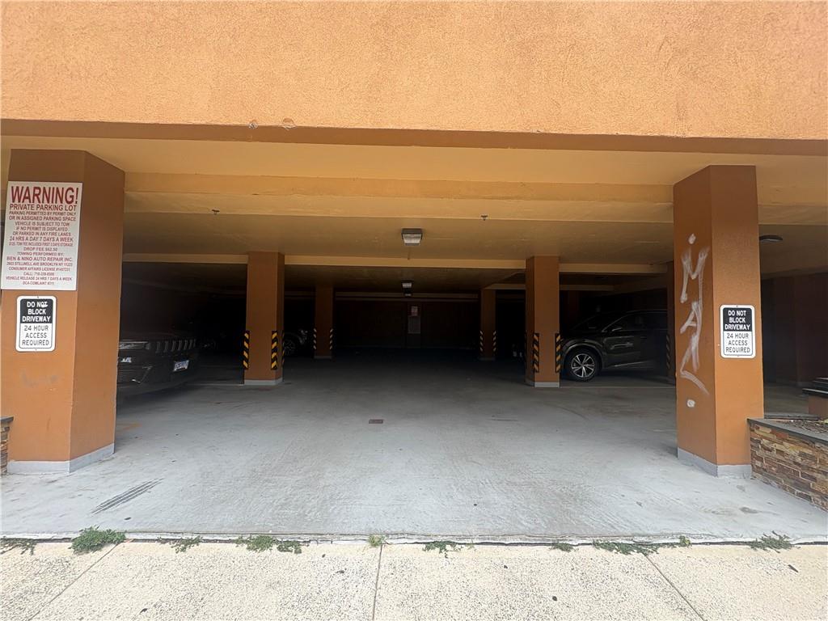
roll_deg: -0.7
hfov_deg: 102.1
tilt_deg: +3.5
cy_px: 310
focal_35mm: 14
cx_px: 414
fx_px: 335
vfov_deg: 85.7
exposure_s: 1/99
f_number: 2.2
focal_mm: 2.22
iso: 40
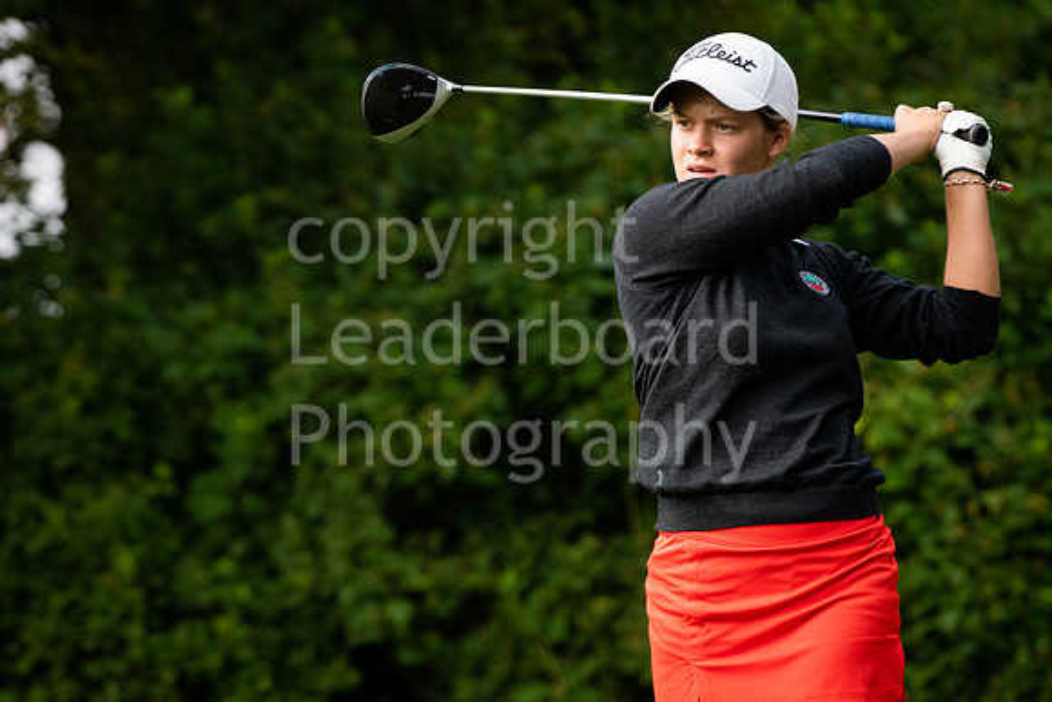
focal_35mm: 540
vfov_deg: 2.5
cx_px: 526
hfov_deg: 3.8
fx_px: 15783
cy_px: 351
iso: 1250
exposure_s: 1/1250
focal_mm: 360
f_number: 6.3
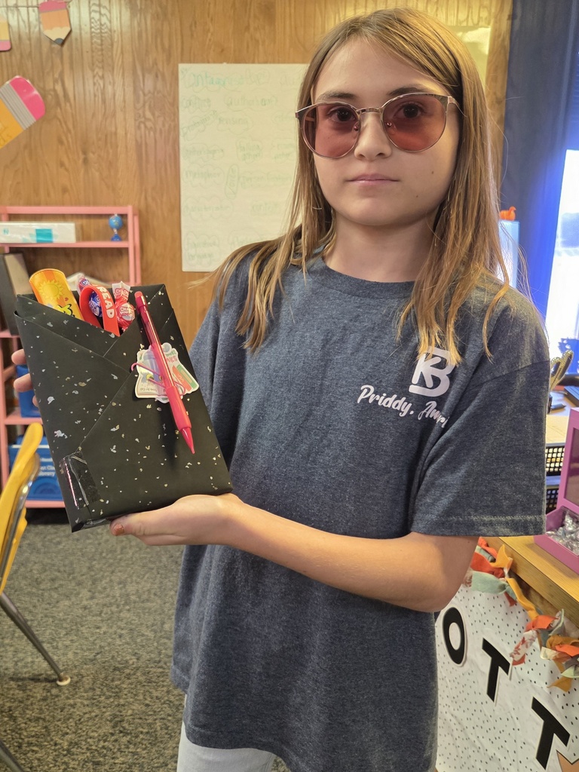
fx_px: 513
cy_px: 386
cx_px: 290
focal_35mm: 23
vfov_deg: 73.9
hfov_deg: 58.9
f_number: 1.8
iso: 400
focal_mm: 5.4
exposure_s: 1/120
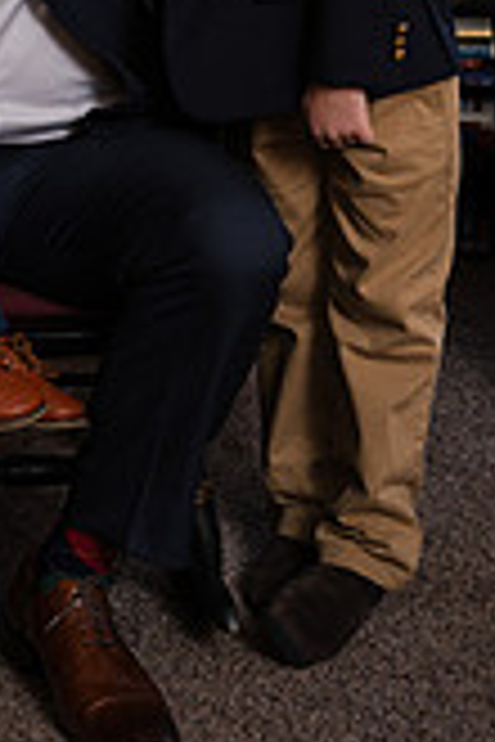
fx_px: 2248
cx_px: -72
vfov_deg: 18.2
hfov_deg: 12.3
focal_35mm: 109
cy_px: -27
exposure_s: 1/200
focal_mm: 40
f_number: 4
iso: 320
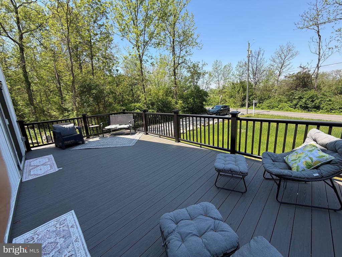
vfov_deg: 85.7
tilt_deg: -12.4
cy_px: 128
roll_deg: +4.4
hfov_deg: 102.1
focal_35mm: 14
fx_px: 138
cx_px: 171
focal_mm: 2.22
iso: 40
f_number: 2.2
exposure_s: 1/613
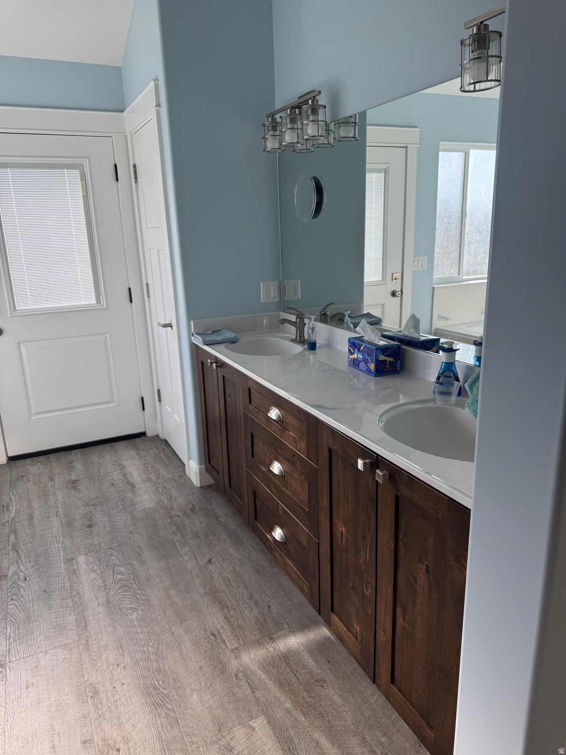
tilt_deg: -15.4
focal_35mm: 24
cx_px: 283
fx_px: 523
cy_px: 378
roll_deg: +2.0
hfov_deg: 56.8
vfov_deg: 71.6
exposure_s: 1/425
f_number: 1.78
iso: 80
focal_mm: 6.76
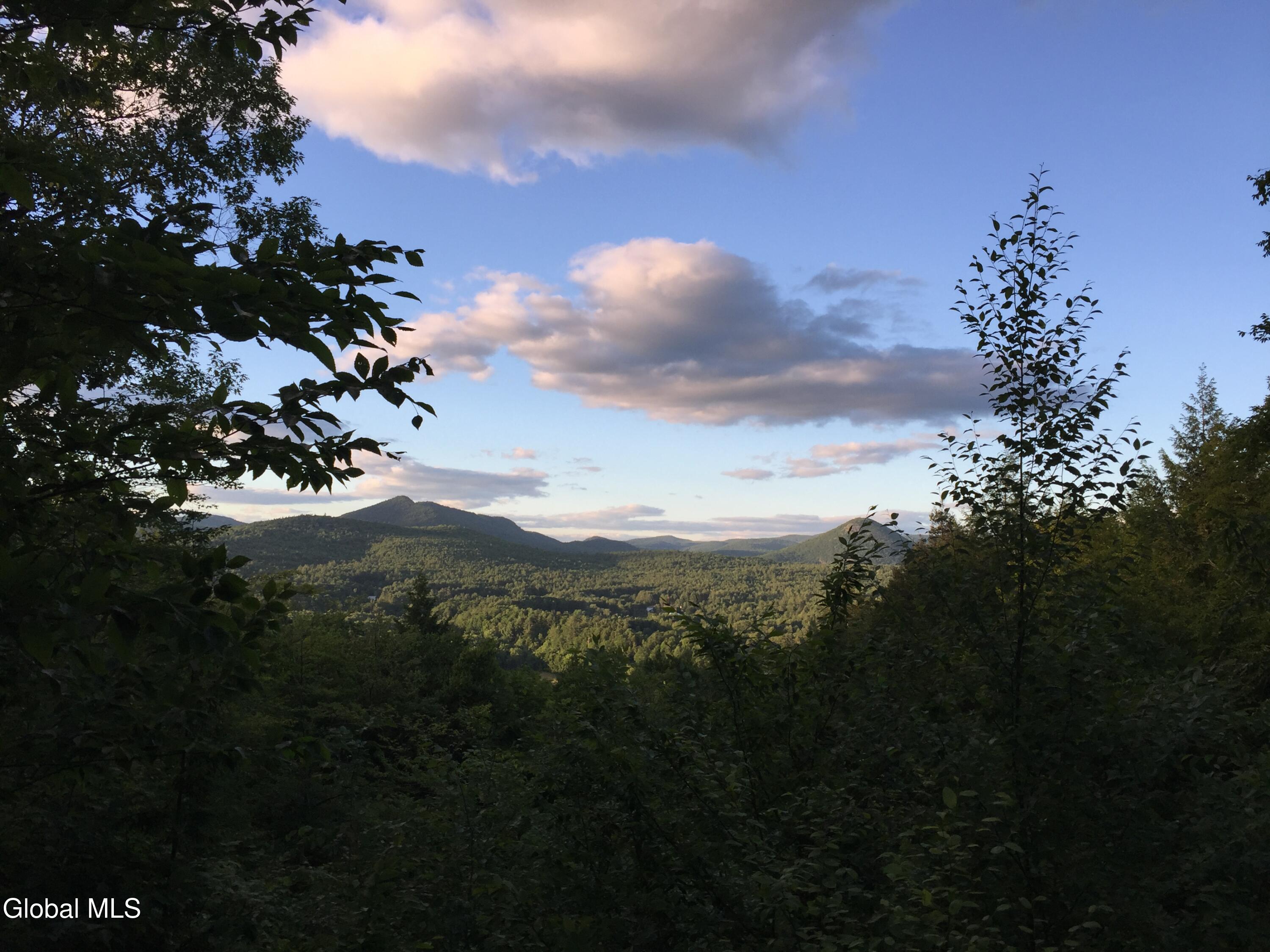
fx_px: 1064
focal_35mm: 29
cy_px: 476
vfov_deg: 48.2
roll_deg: -3.2
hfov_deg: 61.7
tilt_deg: +9.1
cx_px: 635
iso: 32
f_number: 2.2
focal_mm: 4.15
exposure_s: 1/527
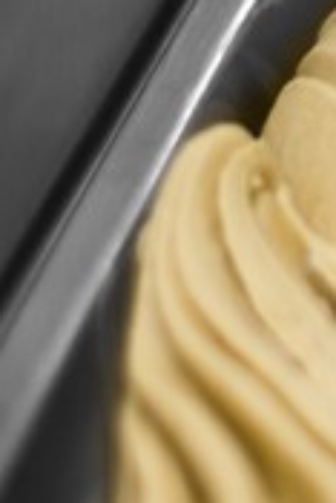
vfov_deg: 7.0
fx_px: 4080
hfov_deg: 4.4
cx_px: 1180
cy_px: -155
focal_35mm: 292
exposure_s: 1/40
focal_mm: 50
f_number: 2.2
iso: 400
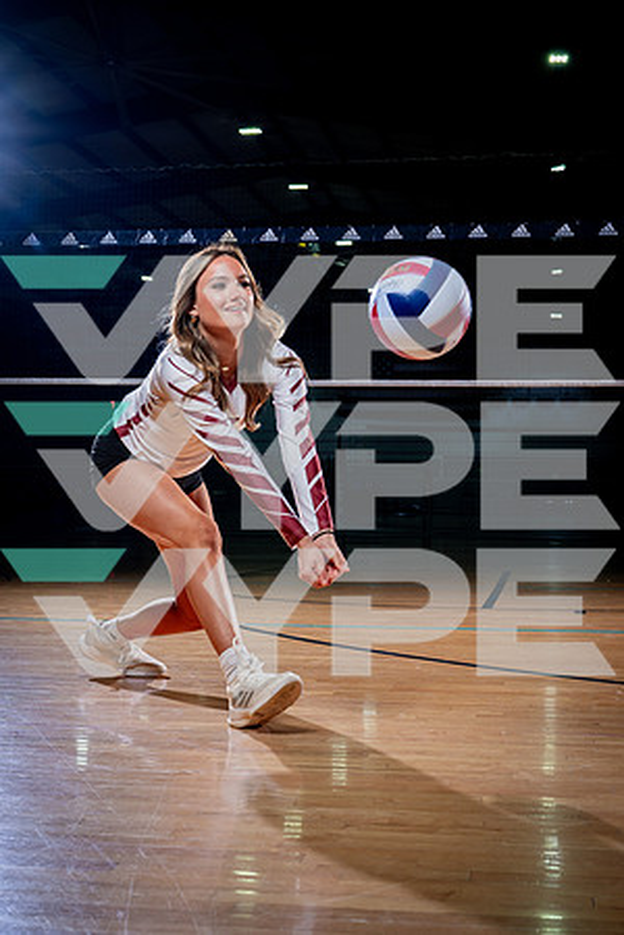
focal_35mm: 58
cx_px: 305
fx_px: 1497
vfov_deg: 34.7
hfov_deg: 23.5
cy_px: 510
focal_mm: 34
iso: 250
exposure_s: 1/250
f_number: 5.6
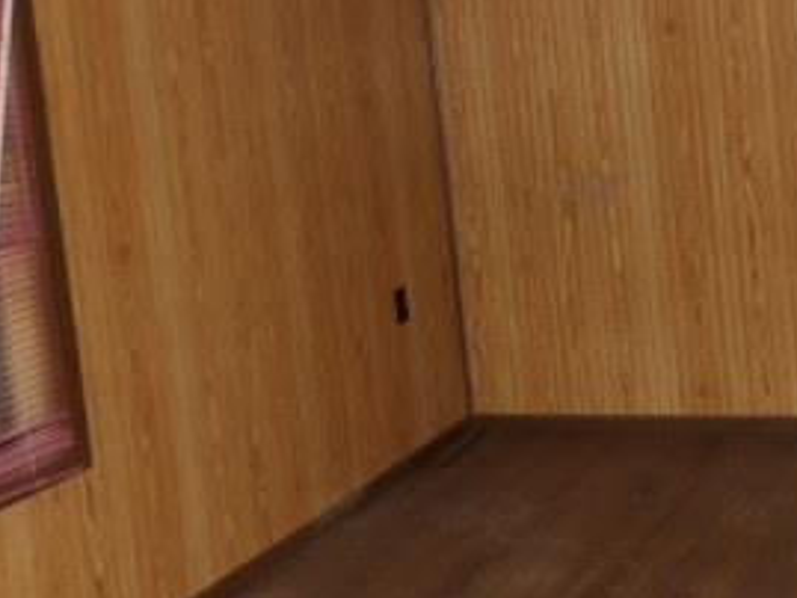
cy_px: 184
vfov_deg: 25.5
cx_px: 557
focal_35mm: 57
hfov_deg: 33.3
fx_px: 1313
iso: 200
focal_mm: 4.3
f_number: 3.2
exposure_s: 1/33
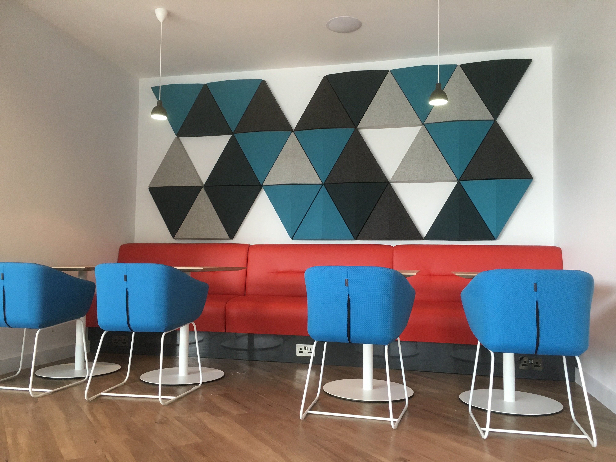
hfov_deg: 61.7
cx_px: 308
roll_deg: -0.3
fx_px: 516
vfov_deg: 48.2
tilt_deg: +4.8
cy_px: 231
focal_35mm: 29
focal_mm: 4.15
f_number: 2.2
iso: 50
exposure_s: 1/33
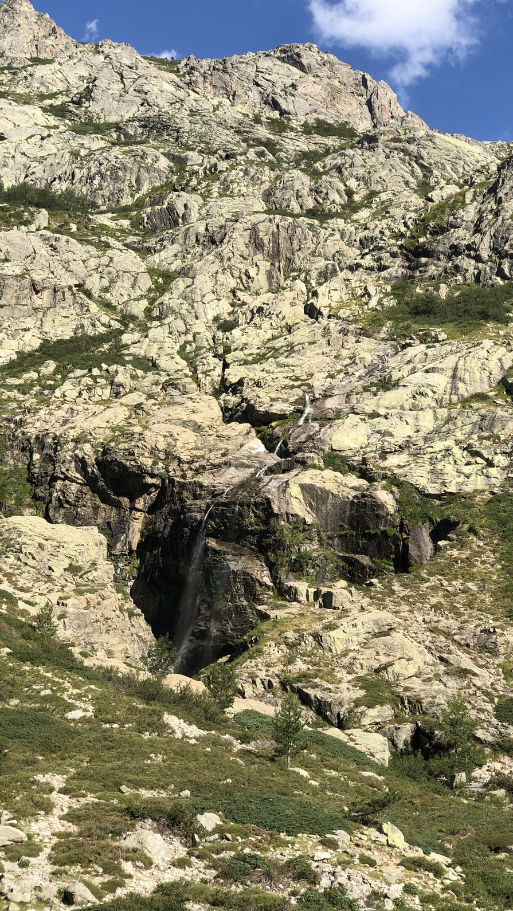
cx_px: 276
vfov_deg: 36.6
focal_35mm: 57
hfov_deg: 21.1
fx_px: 1378
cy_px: 455
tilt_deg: +17.5
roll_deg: -1.9
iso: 16
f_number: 2.4
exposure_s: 1/759
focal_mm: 6
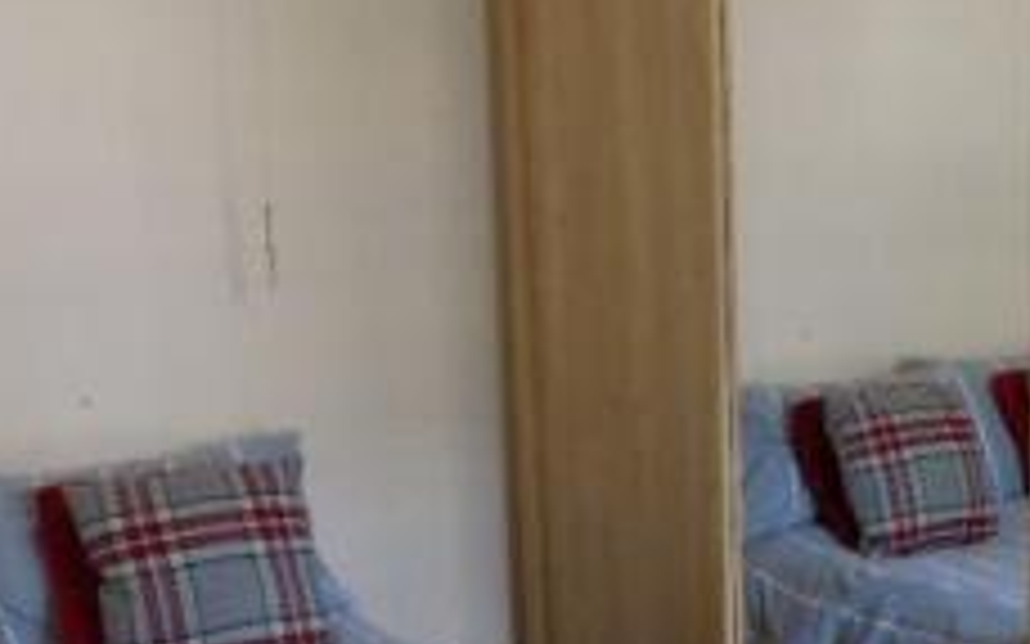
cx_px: 690
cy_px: 534
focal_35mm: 62
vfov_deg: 20.7
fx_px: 1740
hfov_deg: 32.7
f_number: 3.1
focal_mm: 4
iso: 250
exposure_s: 1/30
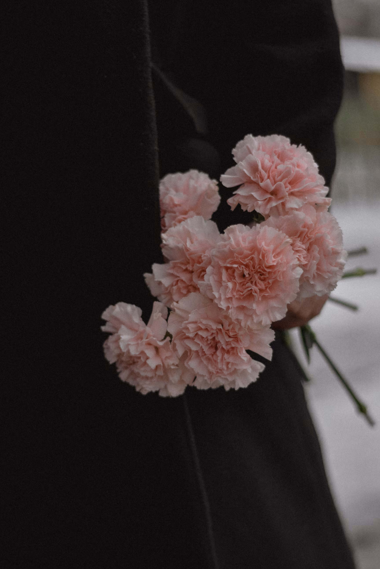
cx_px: 220
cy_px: 320
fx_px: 1377
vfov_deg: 23.4
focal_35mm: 87
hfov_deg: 15.7
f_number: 1.8
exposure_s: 1/800
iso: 400
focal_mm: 50
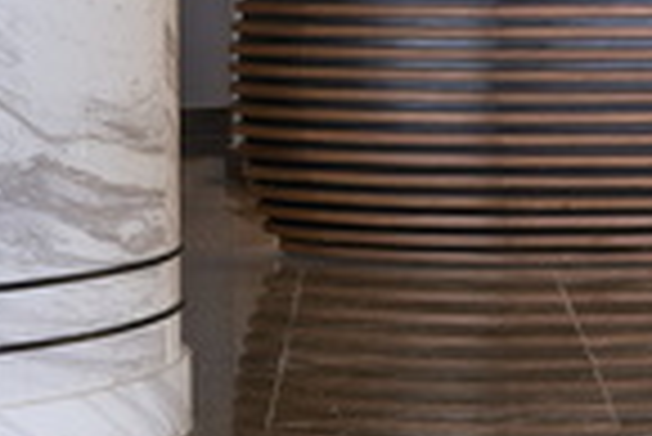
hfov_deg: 13.9
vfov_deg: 10.3
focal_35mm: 131
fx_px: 2375
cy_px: -139
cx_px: 1169
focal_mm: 24
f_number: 11
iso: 160
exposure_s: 1
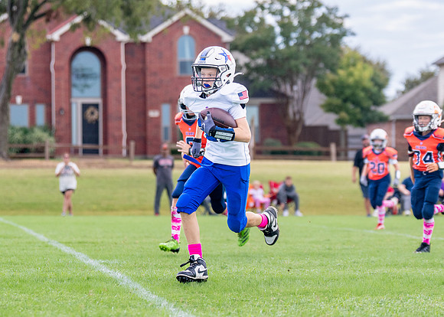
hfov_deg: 11.2
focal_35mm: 180
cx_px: 233
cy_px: 136
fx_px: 2263
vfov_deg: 8.0
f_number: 2.8
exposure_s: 1/3200
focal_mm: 98
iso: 400
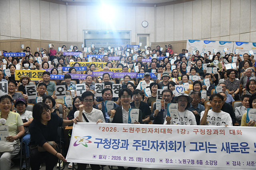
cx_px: 128
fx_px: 228
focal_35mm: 32
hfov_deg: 58.7
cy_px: 85
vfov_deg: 41.1
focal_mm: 32
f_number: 4
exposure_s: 1/500
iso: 2000
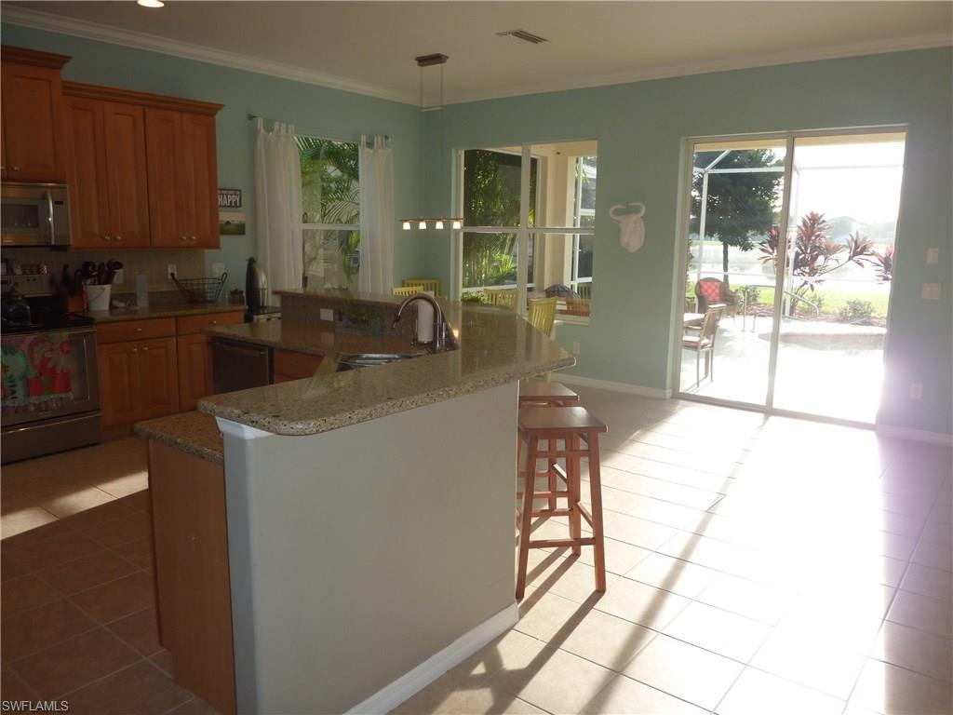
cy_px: 358
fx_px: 688
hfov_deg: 69.4
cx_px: 476
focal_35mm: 25
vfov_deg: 54.9
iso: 80
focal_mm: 4.1
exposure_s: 1/60
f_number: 3.3
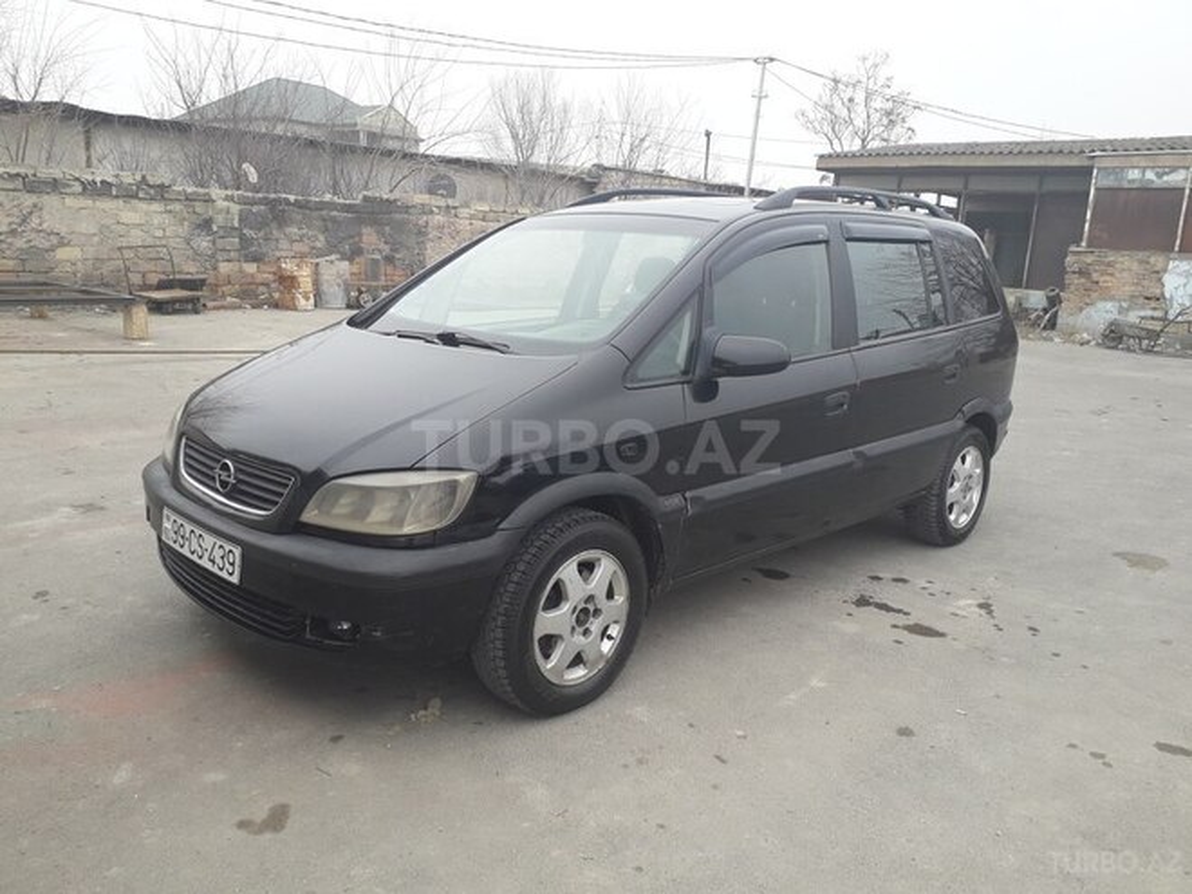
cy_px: 447
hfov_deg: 65.3
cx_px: 596
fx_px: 930
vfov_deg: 51.4
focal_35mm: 27
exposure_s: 1/454
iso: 40
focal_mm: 3.6
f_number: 1.9
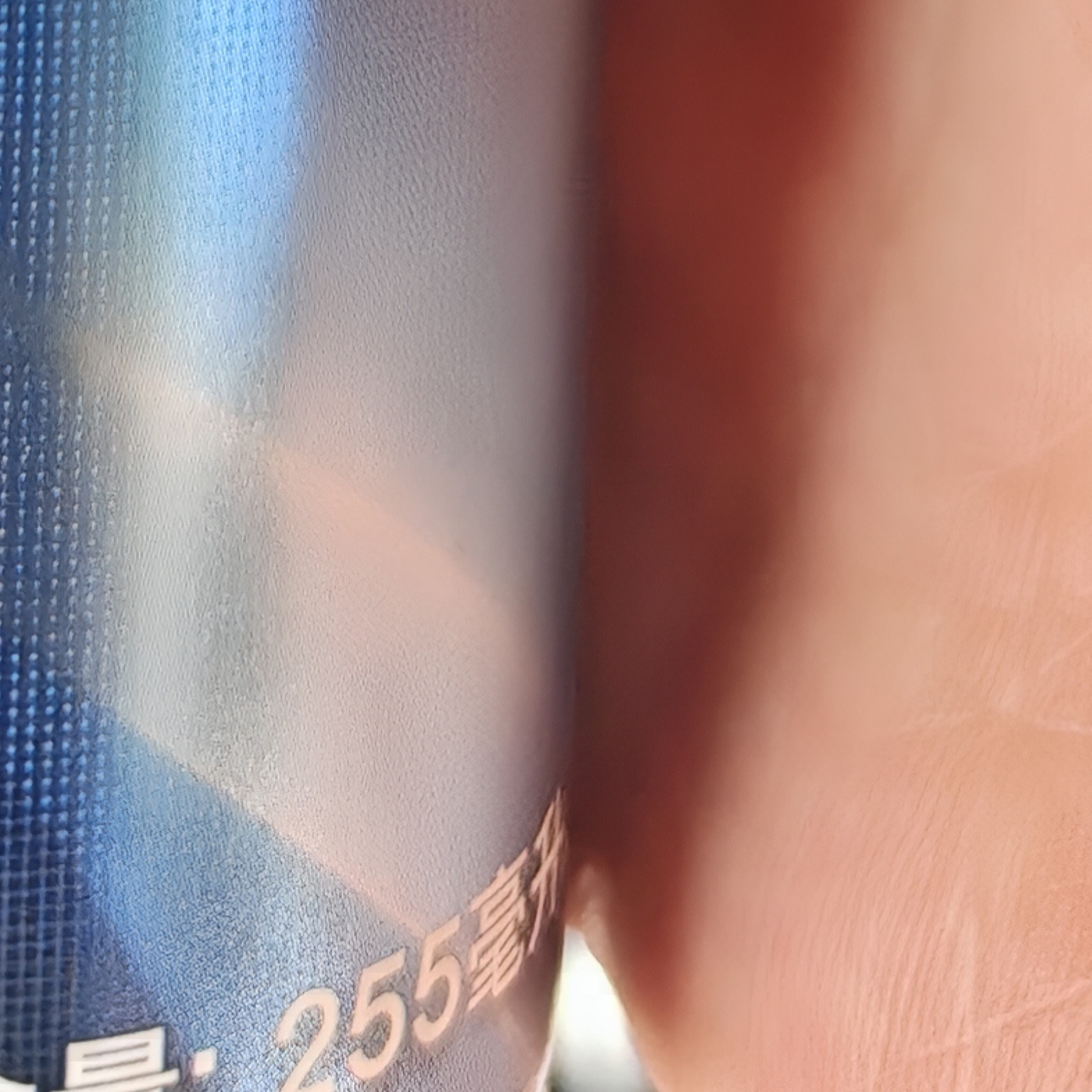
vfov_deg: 12.2
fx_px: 3783
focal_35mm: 106
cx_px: 353
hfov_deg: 16.4
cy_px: -1706
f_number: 1.8
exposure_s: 1/200
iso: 160
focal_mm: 8.67
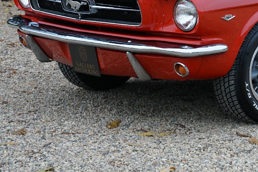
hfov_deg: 14.4
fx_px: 1001
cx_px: 280
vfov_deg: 9.7
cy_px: -23
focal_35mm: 140
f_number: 5.6
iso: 500
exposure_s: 1/60
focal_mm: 54.3
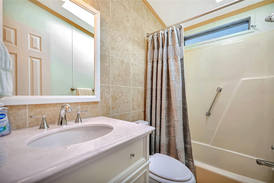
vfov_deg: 81.3
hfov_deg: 104.2
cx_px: 137
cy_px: 92
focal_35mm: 14
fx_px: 107
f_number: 4
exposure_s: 1/1000
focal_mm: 14
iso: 320
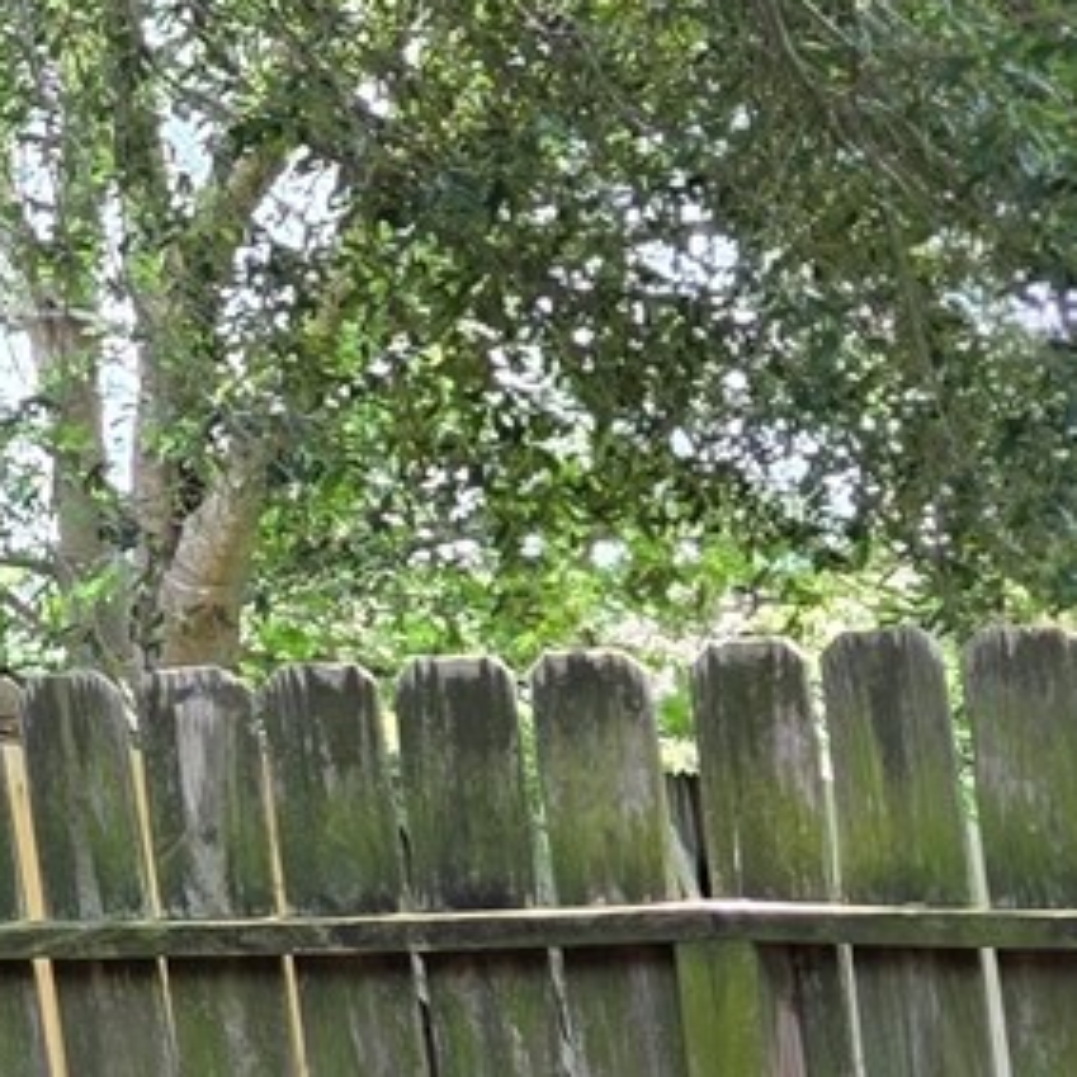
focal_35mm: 147
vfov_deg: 11.8
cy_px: 110
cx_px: -2405
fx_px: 5174
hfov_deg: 9.0
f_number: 1.7
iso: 40
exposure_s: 1/180
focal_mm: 6.3
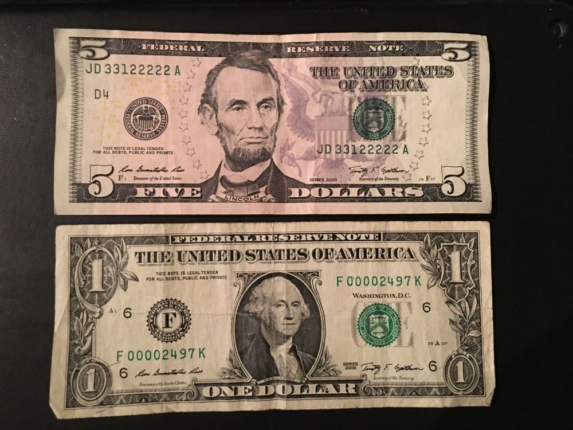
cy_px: 215
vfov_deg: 48.2
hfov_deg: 61.7
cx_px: 286
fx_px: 480
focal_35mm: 29
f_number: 2.2
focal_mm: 4.15
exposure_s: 1/4
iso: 125
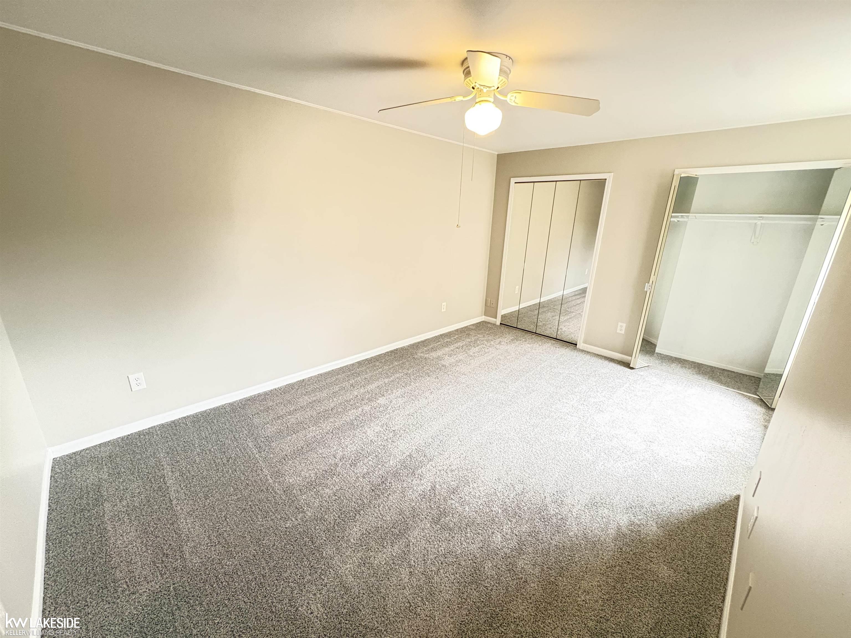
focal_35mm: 14
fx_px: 344
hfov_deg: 102.1
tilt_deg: -16.6
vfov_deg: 85.7
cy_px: 319
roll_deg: -2.6
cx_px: 426
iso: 800
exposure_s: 1/60
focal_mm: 2.22
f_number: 2.2
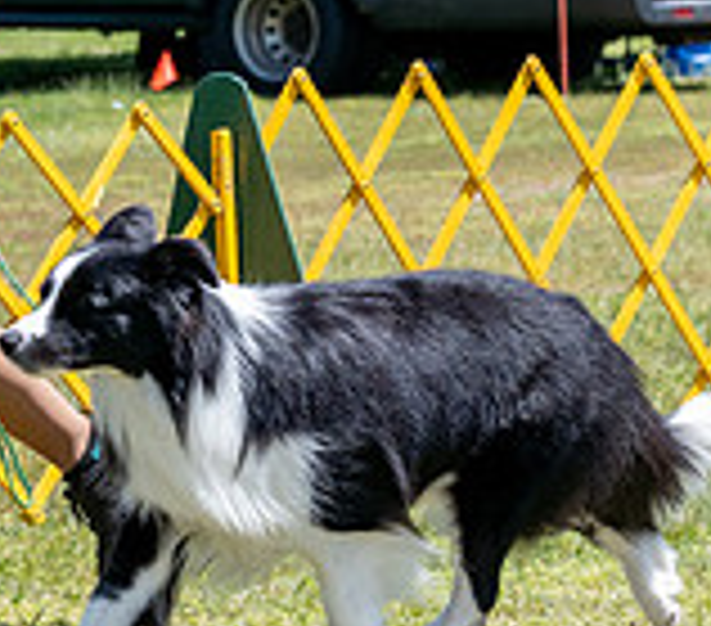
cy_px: 23
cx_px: 477
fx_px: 9039
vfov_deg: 4.0
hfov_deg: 4.5
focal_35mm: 413
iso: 800
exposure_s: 1/1600
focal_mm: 107
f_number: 7.1
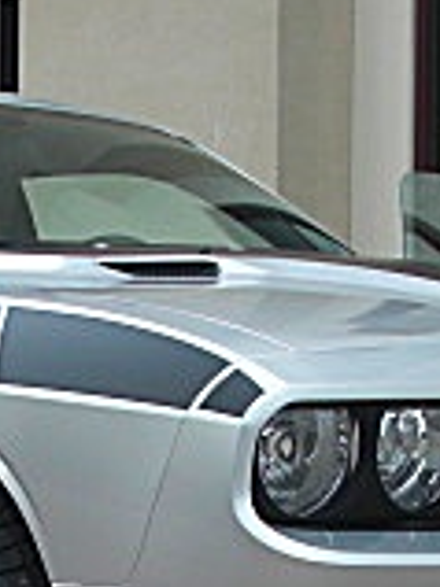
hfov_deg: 10.1
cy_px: 694
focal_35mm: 145
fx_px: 2461
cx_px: -7
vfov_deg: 13.3
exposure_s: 1/320
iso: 50
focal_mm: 6.3
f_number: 2.8
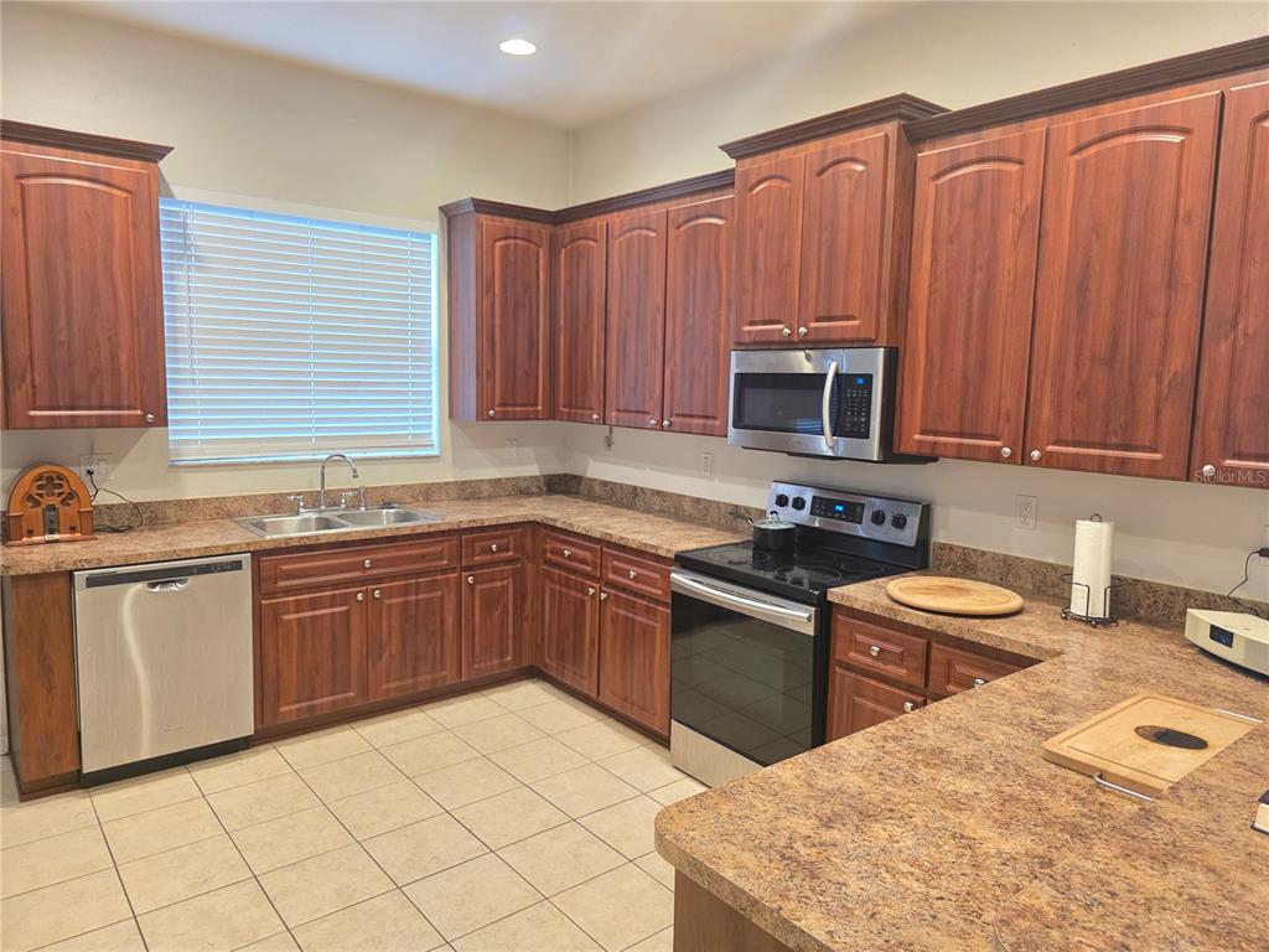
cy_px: 476
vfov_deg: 58.9
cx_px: 634
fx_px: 843
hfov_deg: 73.9
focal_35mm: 23
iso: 1000
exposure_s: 1/120
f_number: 1.7
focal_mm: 6.3
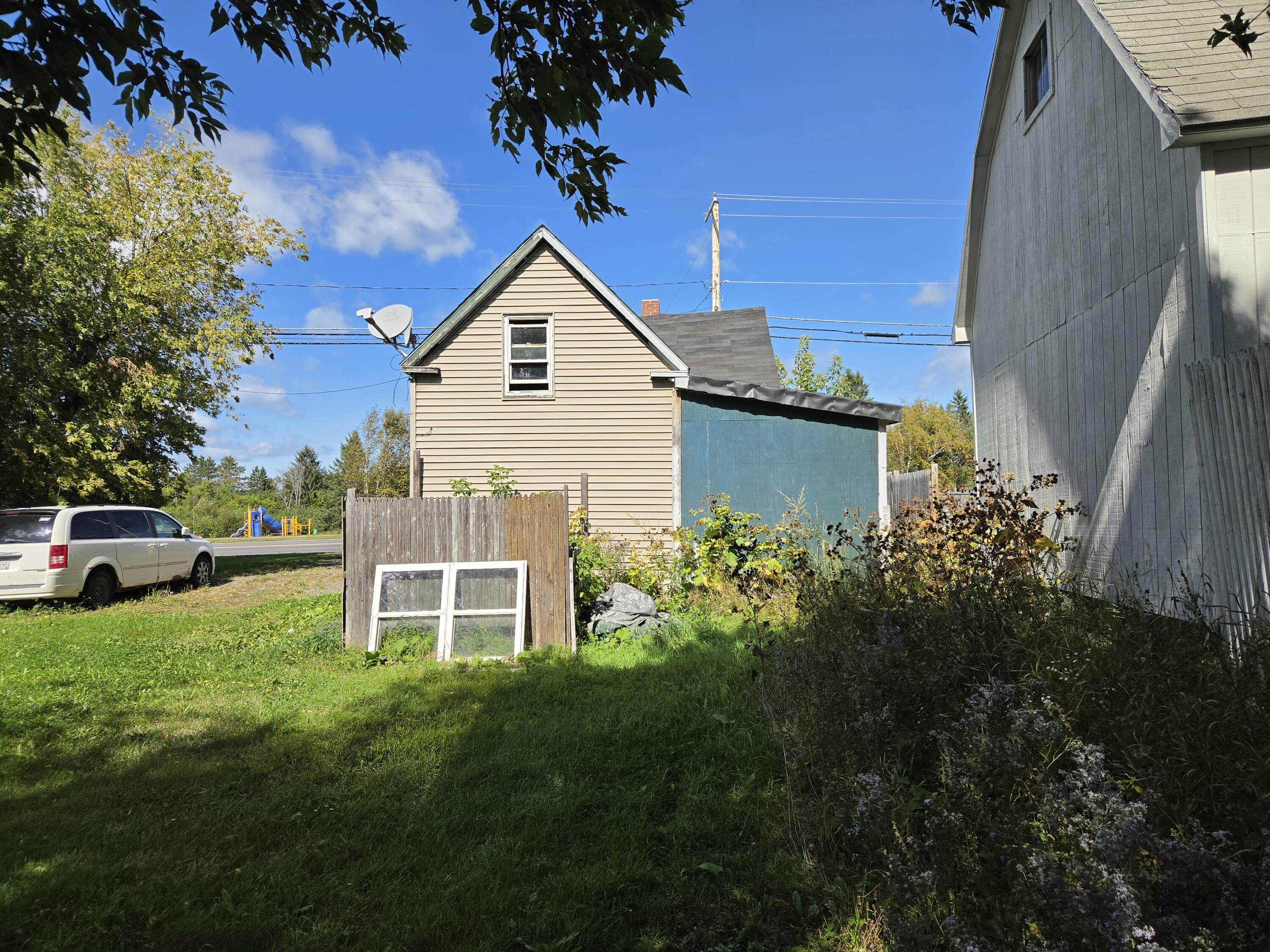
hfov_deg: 73.9
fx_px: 844
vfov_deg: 58.9
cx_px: 635
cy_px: 476
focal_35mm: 23
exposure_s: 1/3809
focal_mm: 5.4
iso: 80
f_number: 1.8
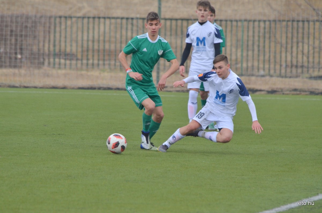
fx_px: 4017
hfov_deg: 4.6
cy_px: 106
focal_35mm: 450
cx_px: 161
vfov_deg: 3.0
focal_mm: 300
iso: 400
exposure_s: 1/500
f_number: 6.3
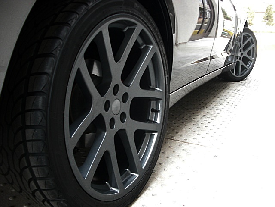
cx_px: 138
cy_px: 104
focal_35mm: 36
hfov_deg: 51.4
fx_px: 286
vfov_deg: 39.7
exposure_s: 1/100
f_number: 2.8
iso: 200
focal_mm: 6.3
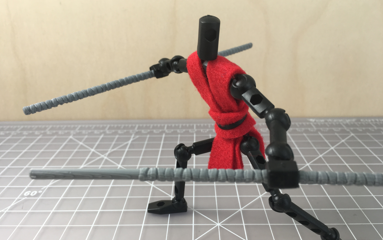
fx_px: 324
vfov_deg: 40.6
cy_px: 130
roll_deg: +0.5
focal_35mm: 31
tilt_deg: -20.2
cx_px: 192
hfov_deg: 61.2
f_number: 2.2
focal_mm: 4.15
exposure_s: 1/120
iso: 32
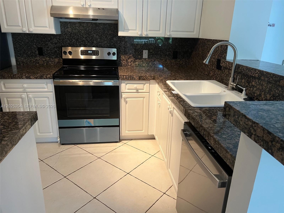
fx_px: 213
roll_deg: -1.5
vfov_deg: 53.1
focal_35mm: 26
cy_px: 106
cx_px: 142
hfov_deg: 67.3
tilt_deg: -18.7
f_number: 1.5
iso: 320
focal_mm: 5.7
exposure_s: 1/60
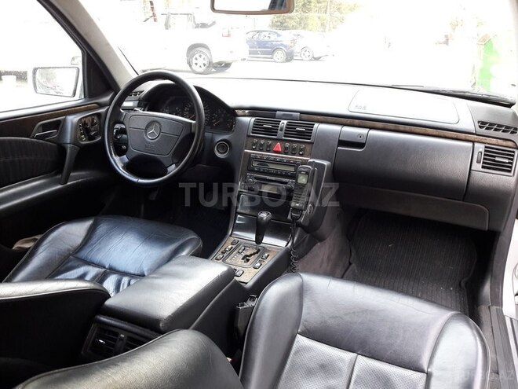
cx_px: 259
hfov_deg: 63.4
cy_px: 194
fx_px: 419
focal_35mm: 28
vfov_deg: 49.7
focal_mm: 3.7
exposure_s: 1/33
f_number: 1.9
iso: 100
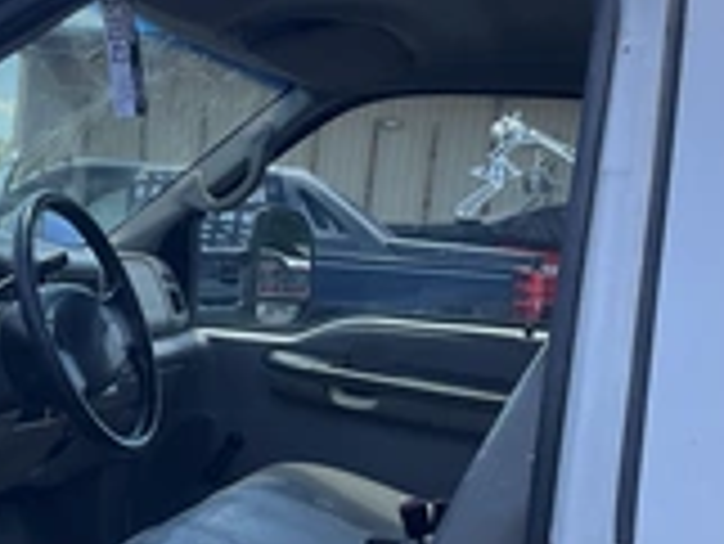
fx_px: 1507
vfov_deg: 20.3
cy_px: 418
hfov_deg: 26.7
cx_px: 180
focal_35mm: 72
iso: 25
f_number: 1.8
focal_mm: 3
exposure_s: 1/519
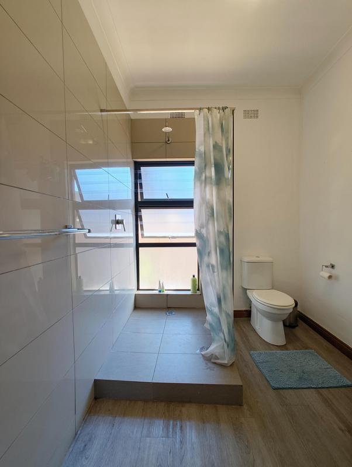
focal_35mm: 14
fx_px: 189
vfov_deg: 102.0
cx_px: 176
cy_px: 234
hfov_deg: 85.8
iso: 800
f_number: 2.2
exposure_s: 1/60
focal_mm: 2.15
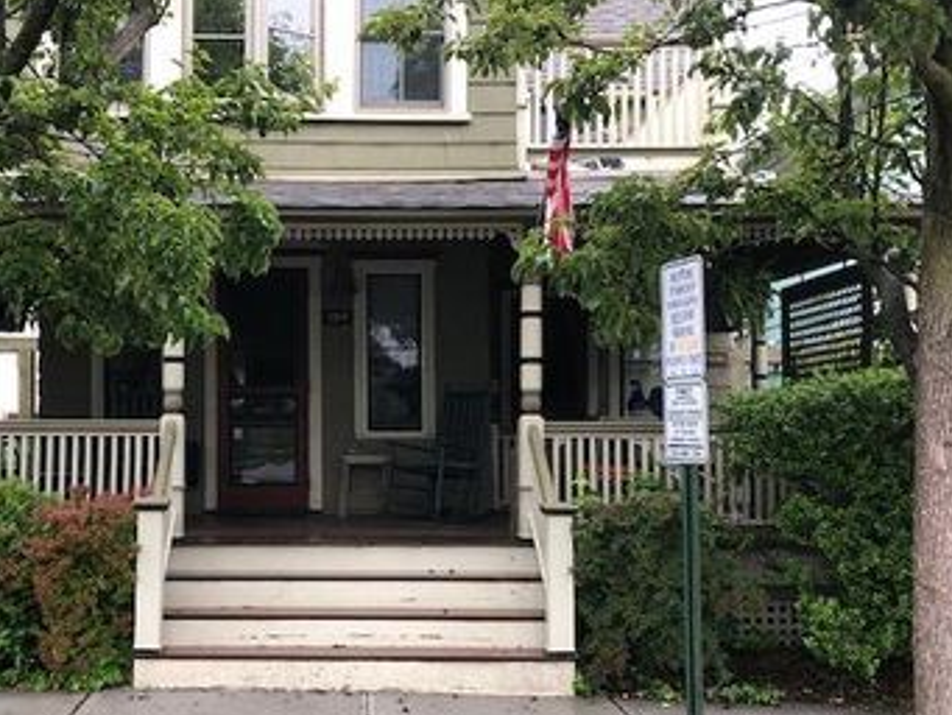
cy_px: 412
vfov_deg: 35.1
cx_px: 338
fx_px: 1128
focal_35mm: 41
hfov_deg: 45.2
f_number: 1.8
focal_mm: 3.99
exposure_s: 1/30
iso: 32
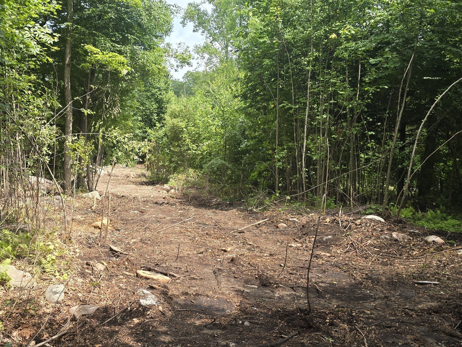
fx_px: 454
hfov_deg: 53.4
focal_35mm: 34
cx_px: 178
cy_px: 199
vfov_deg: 41.7
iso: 12
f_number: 1.7
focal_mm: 6.3
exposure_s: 1/212
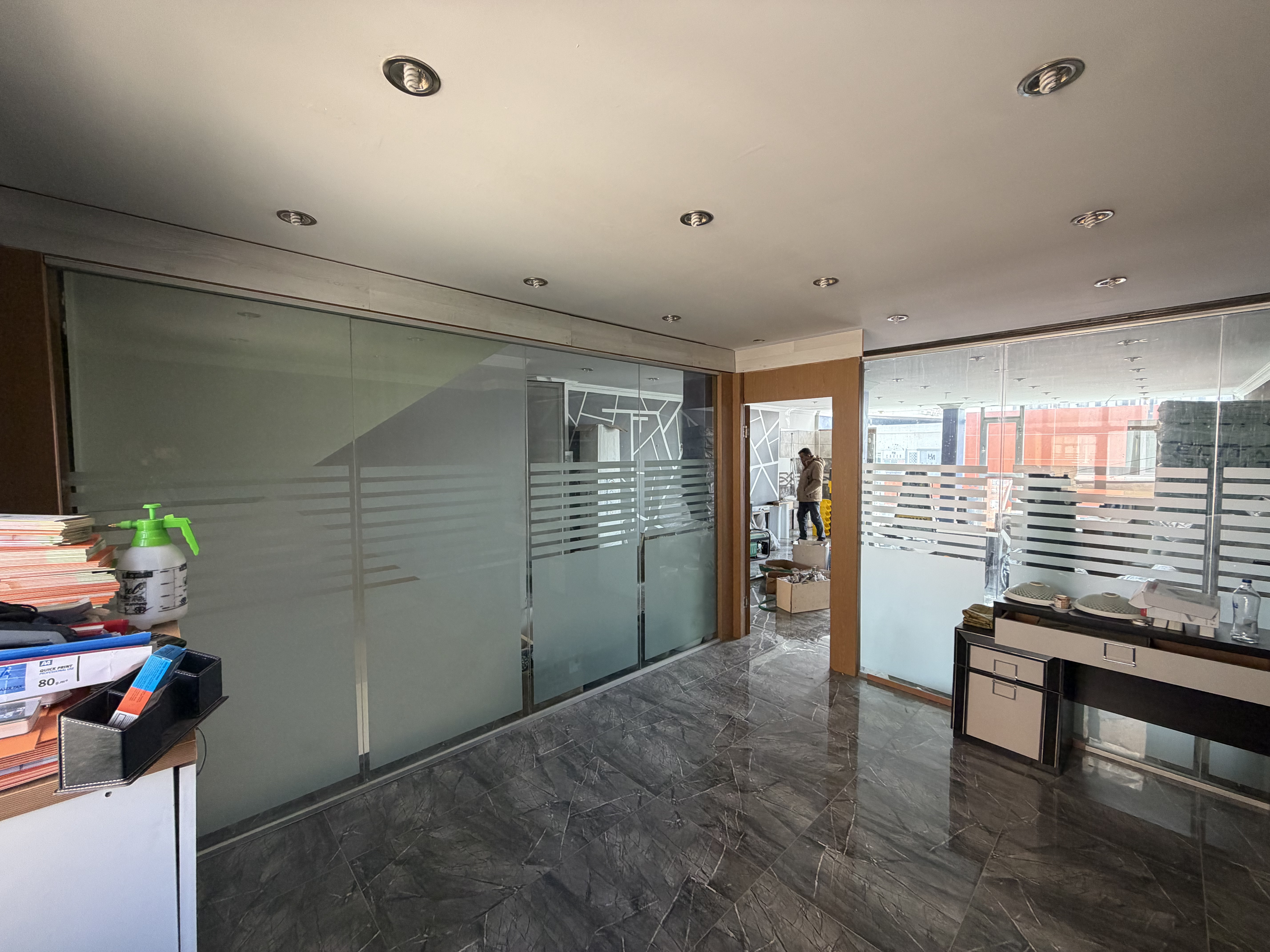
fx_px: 514
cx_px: 635
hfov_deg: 102.1
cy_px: 476
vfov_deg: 85.7
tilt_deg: -2.3
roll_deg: +0.5
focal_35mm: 14
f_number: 2.2
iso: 200
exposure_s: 1/121
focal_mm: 2.22
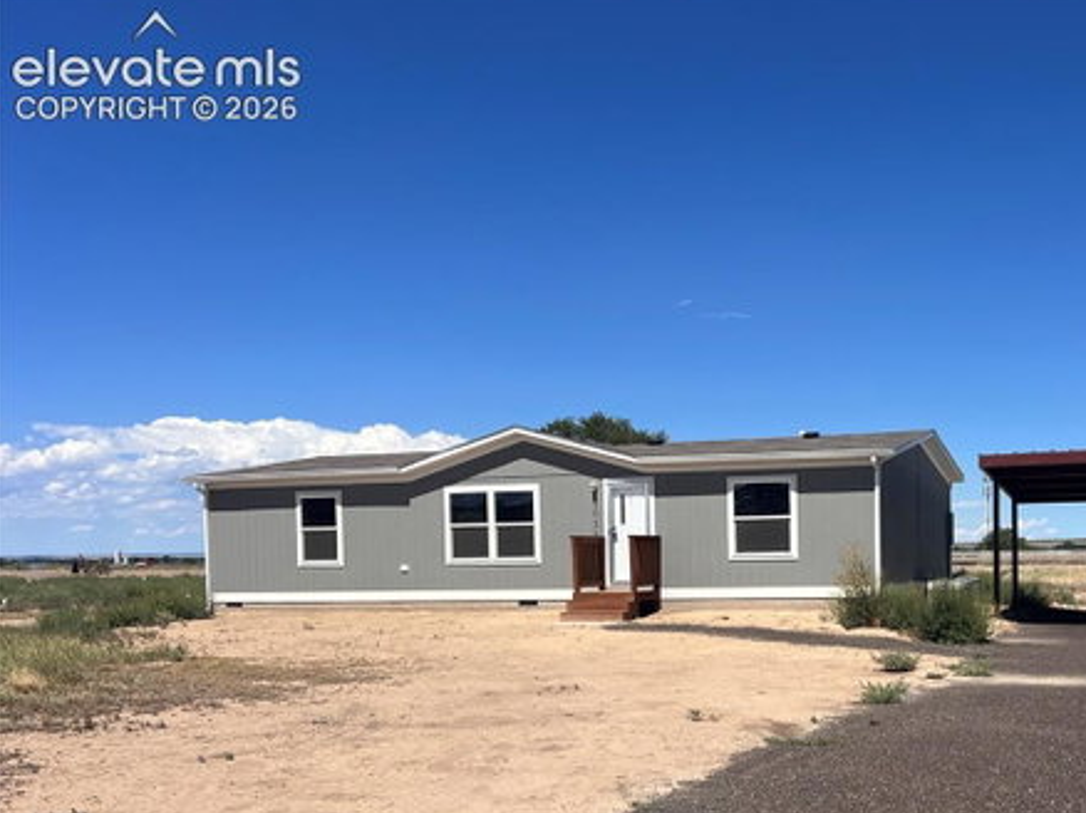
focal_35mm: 38
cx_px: 791
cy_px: 578
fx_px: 1192
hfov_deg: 47.5
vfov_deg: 37.0
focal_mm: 5.7
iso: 50
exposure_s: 1/6579
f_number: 1.5
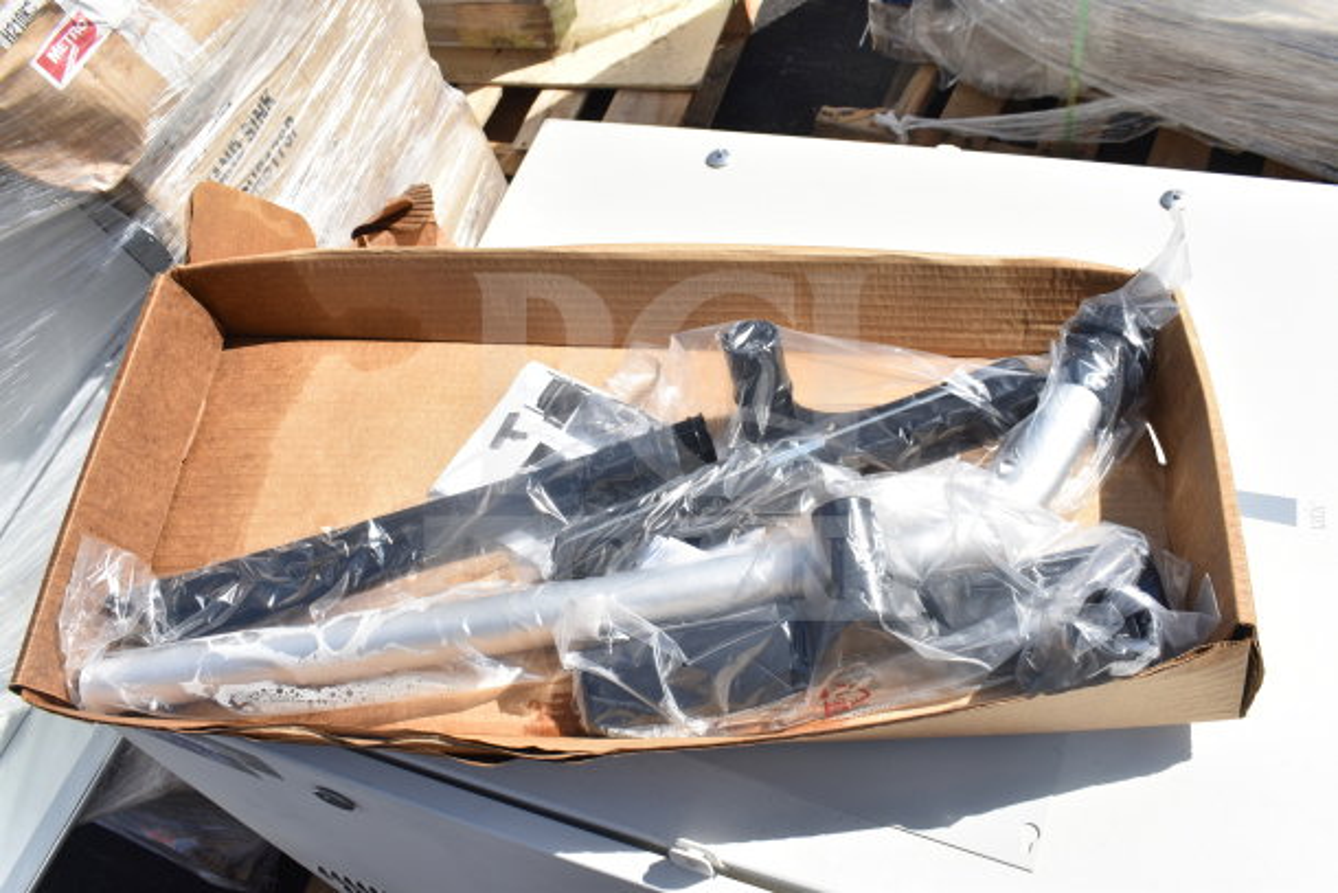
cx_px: 669
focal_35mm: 32
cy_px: 446
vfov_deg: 41.7
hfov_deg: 59.5
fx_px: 1171
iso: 200
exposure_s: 1/320
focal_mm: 21
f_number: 9
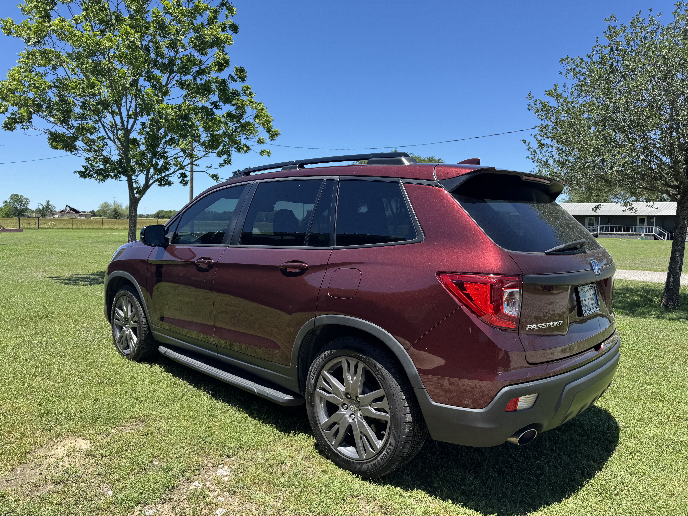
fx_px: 477
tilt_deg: -5.6
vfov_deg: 56.8
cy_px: 258
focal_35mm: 24
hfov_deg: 71.6
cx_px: 344
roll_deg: -1.2
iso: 80
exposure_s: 1/2174
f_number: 1.78
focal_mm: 6.76
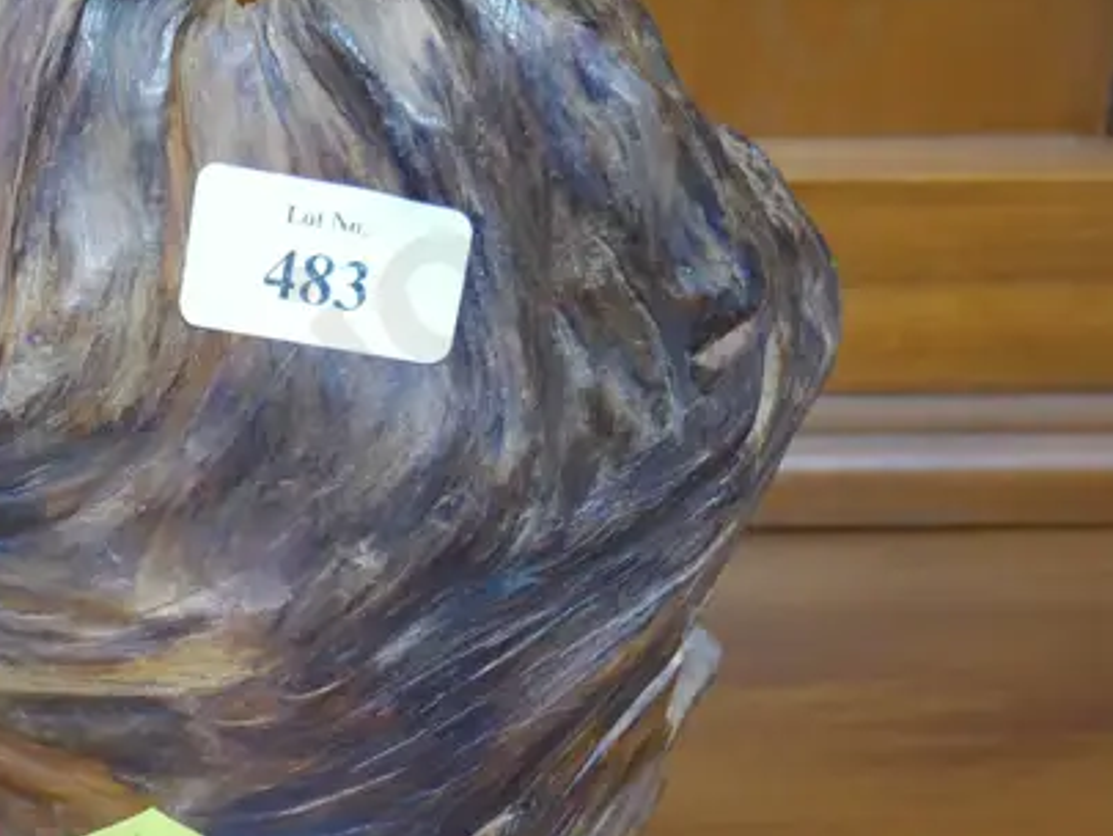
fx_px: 2766
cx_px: 113
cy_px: 543
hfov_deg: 22.2
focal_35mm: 86
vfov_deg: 17.1
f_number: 4
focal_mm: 17
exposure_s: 1/60
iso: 1000
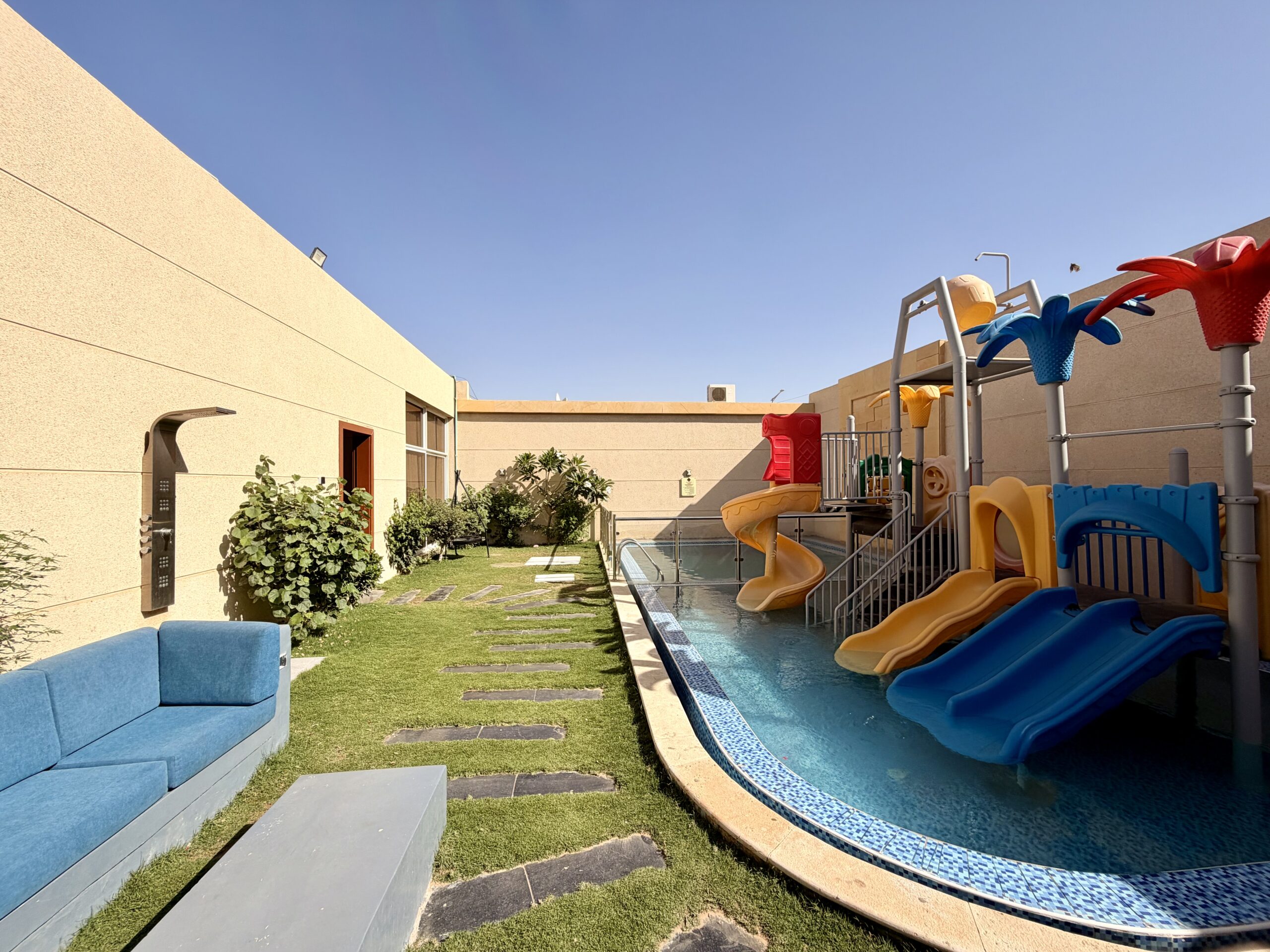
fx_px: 514
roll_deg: +0.3
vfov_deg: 85.7
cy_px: 476
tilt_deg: +1.7
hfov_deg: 102.1
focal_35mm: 14
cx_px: 635
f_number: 2.2
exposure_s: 1/970
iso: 20
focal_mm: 2.22
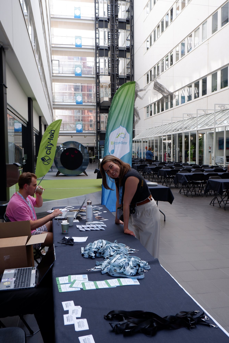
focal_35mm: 30
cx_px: 114
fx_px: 286
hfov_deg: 43.7
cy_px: 172
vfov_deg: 61.9
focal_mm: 20.3
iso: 250
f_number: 5
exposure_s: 1/125
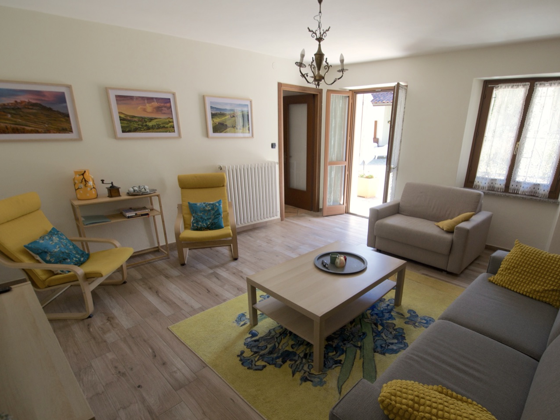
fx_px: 291
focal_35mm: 18
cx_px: 309
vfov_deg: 71.5
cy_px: 224
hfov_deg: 87.5
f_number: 5
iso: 400
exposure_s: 1/100
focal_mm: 10
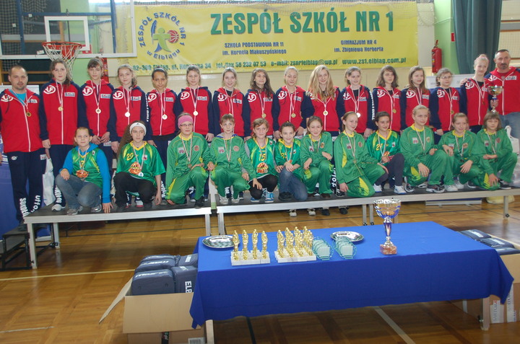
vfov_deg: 35.3
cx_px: 260
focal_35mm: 38
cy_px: 172
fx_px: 541
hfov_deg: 51.4
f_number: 4
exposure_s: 1/60
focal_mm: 25
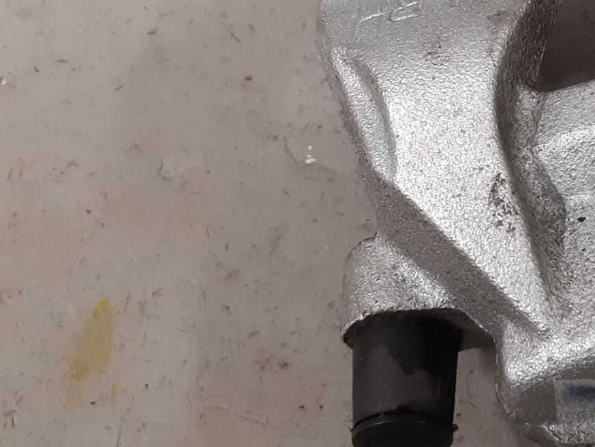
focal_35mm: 61
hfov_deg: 30.1
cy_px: 174
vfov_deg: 24.0
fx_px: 1049
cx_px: 557
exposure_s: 1/50
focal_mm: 3.93
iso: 160
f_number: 1.7
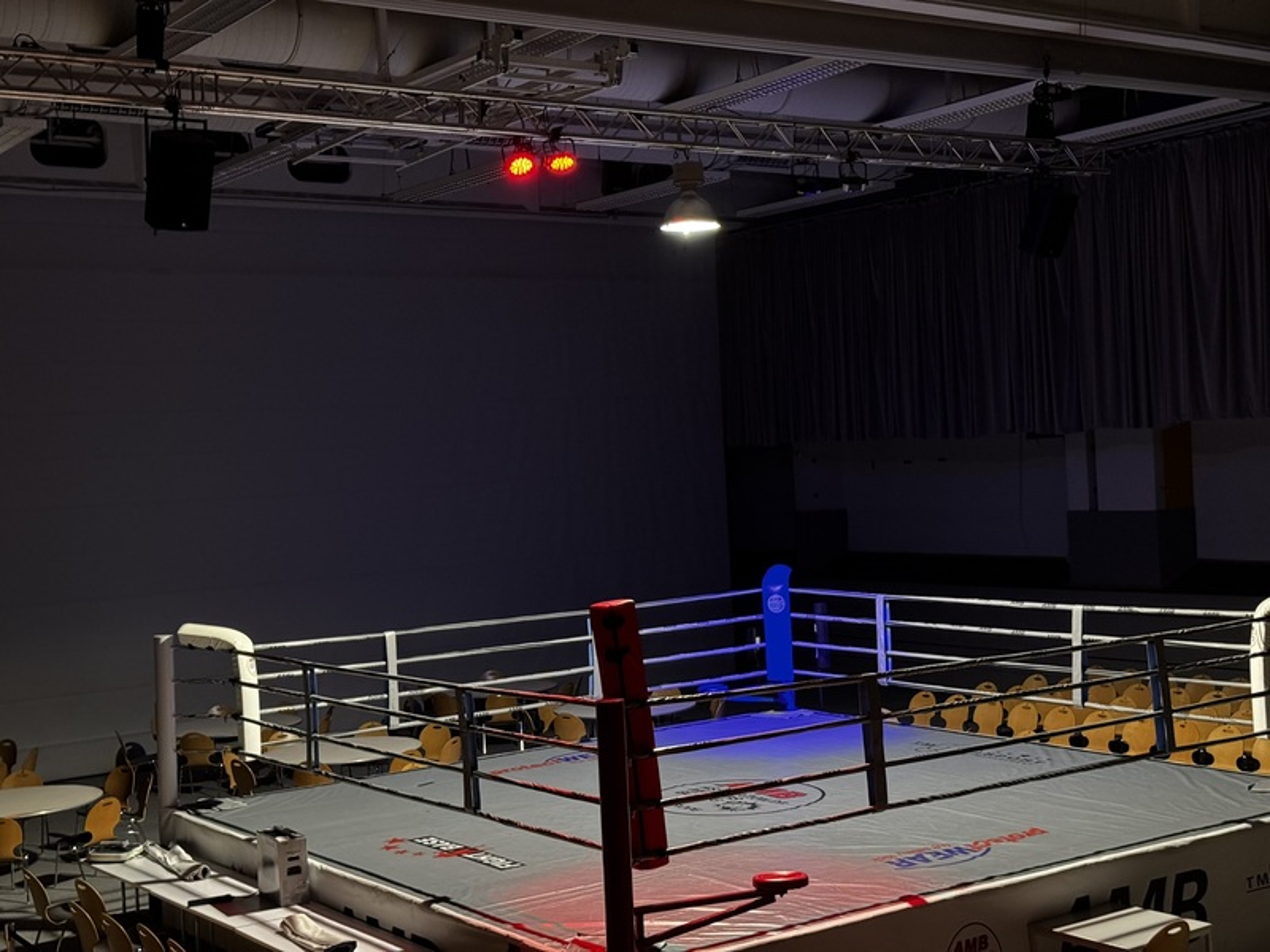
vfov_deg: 30.3
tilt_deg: -0.5
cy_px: 476
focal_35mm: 48
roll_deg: +3.4
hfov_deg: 39.7
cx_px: 635
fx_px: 1761
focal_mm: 6.76
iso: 800
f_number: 1.78
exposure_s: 1/25
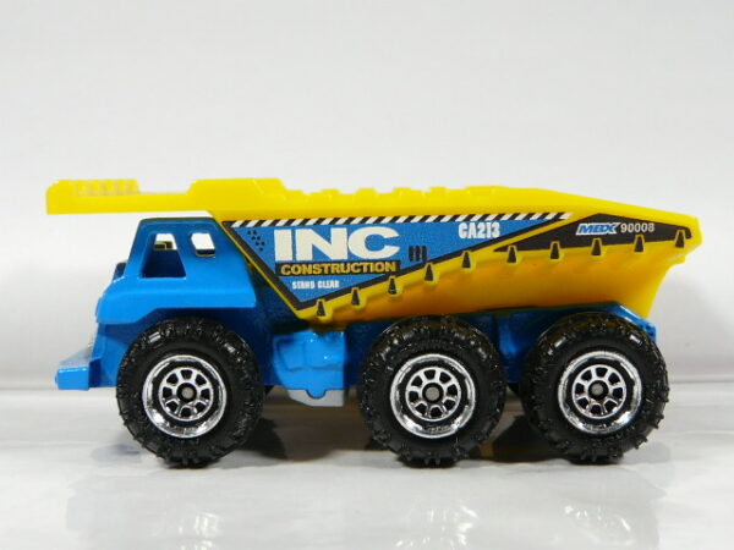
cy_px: 275
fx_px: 1124
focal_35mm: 53
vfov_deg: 27.5
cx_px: 367
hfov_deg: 36.2
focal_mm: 5.5
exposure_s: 1/50
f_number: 2.8
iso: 100
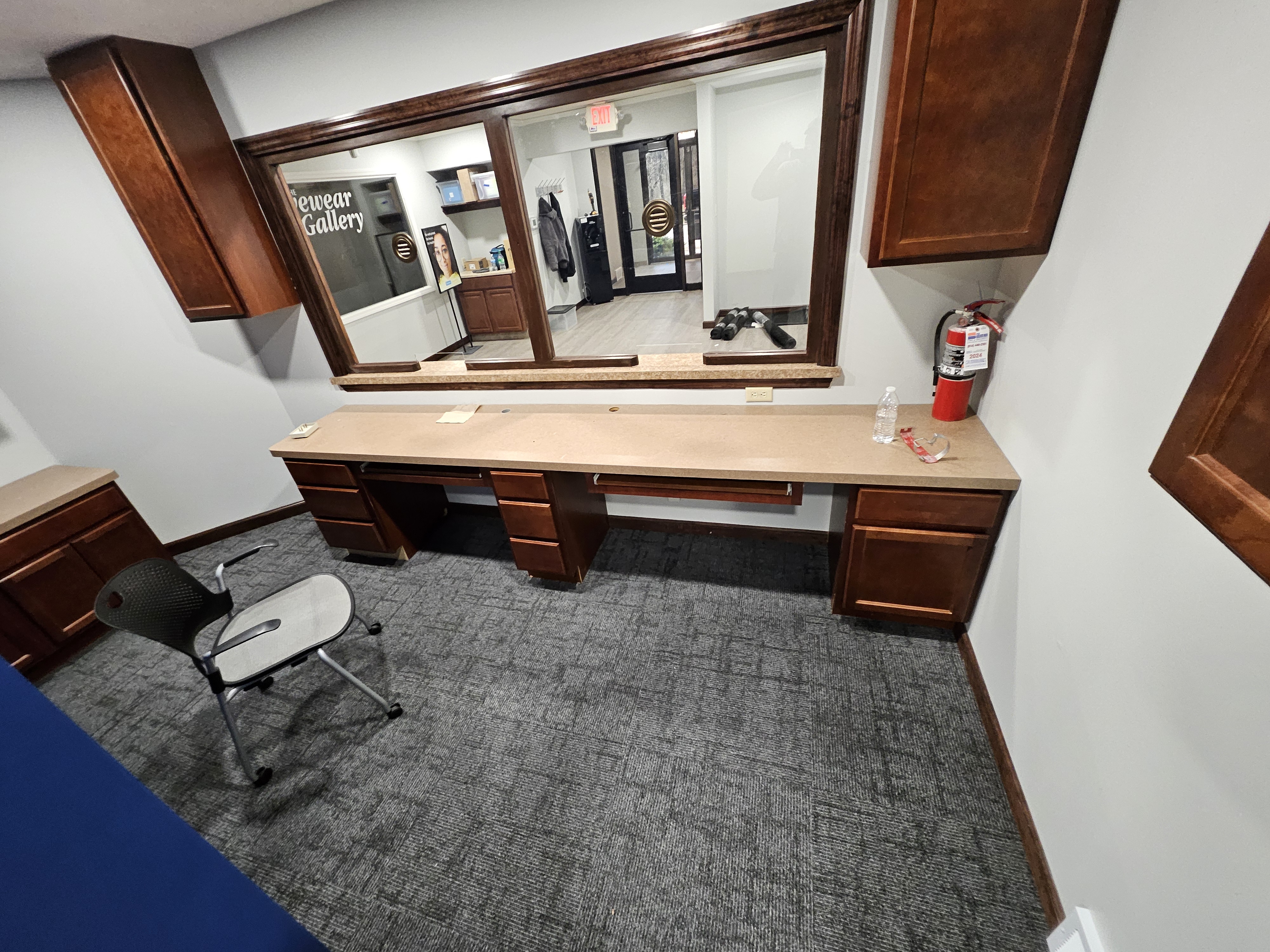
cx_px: 635
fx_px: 477
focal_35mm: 13
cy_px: 476
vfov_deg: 89.9
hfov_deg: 106.2
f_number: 2.2
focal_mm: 1.74
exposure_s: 1/30
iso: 400
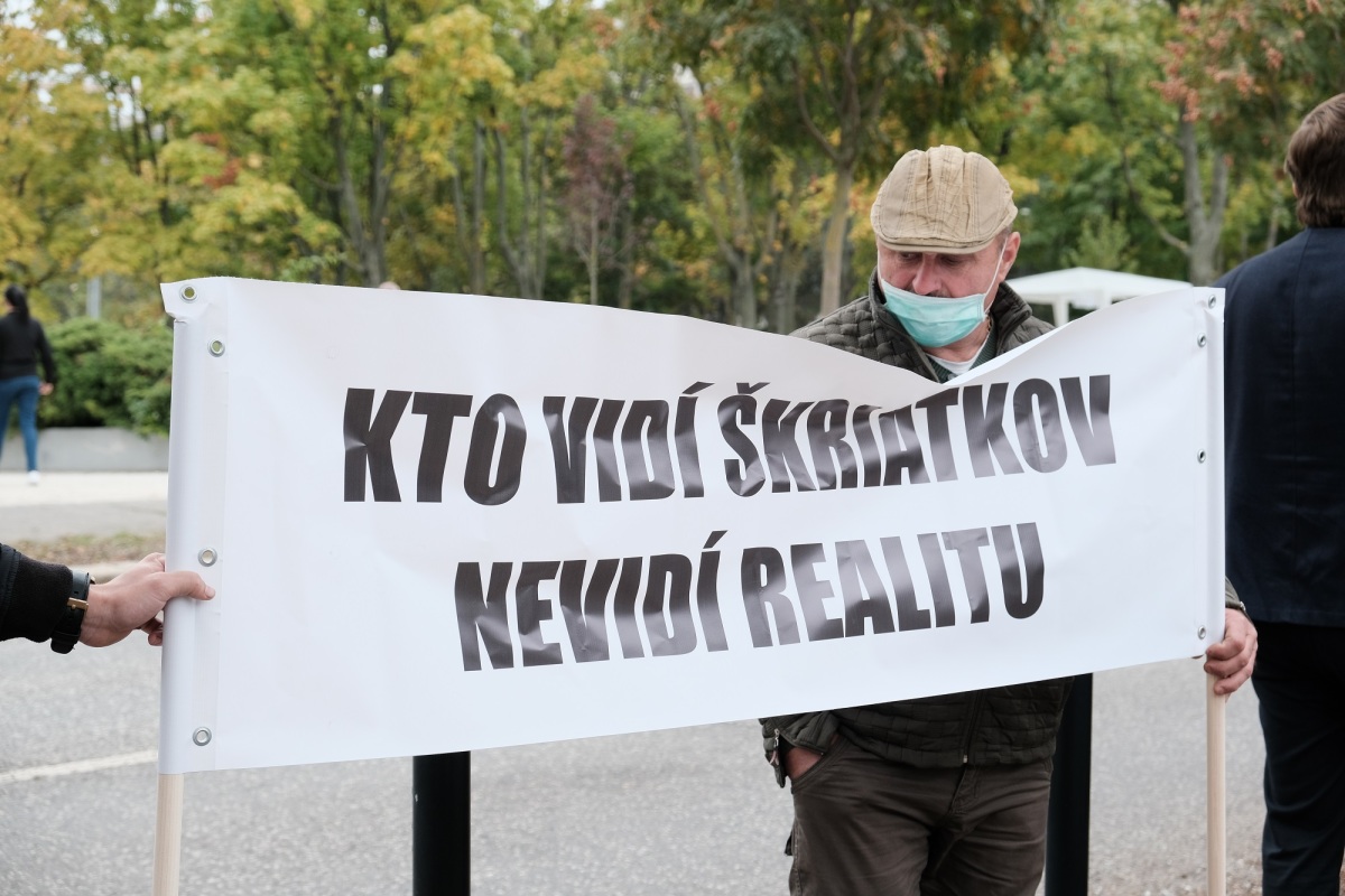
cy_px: 448
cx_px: 672
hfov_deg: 29.2
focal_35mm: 69
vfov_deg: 19.7
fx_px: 2578
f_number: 5.6
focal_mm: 46.3
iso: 400
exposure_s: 1/200
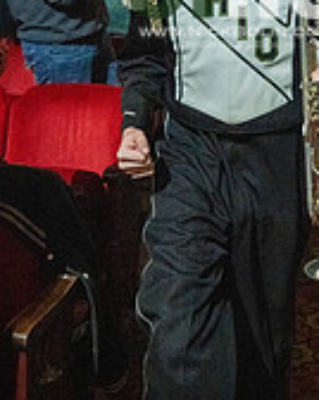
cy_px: -19
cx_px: 236
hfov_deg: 23.9
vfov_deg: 27.9
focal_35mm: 63
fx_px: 745
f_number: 2.8
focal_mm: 25
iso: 12800
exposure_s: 1/500
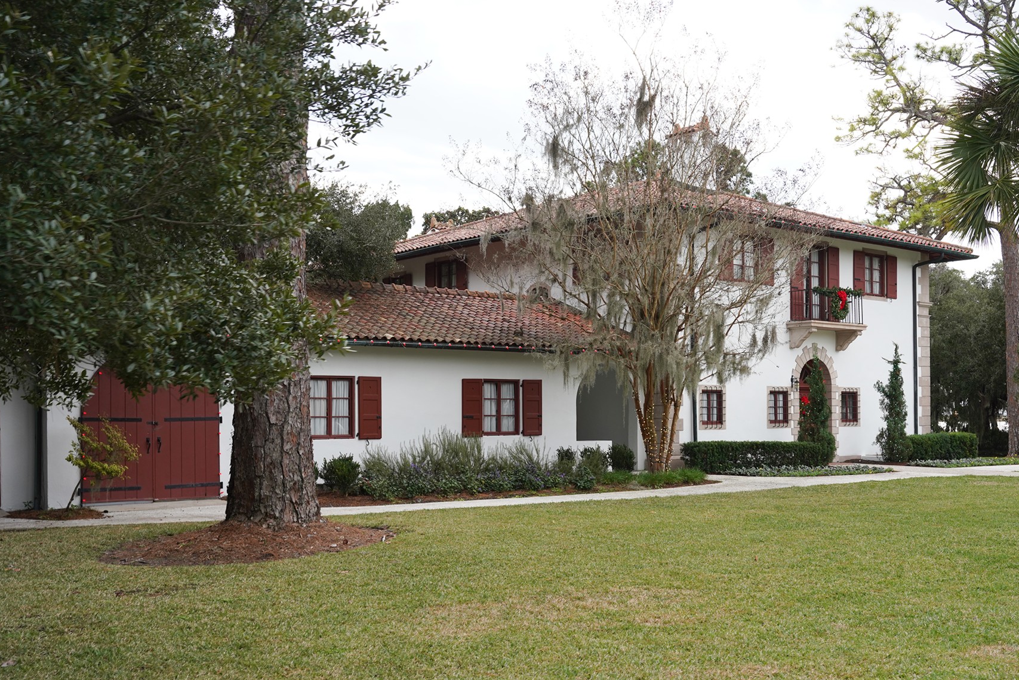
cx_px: 592
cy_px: 398
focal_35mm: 41
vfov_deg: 32.6
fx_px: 1161
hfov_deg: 47.2
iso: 400
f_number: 9
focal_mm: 35
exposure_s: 1/200
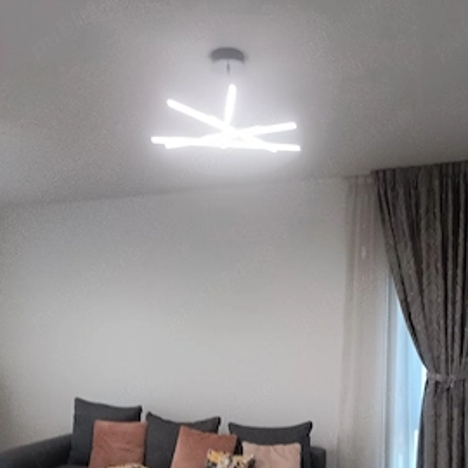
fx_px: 520
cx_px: 255
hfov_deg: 48.4
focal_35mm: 34
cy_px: 307
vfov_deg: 47.8
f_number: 1.8
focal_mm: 3.98
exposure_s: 1/25.6
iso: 100
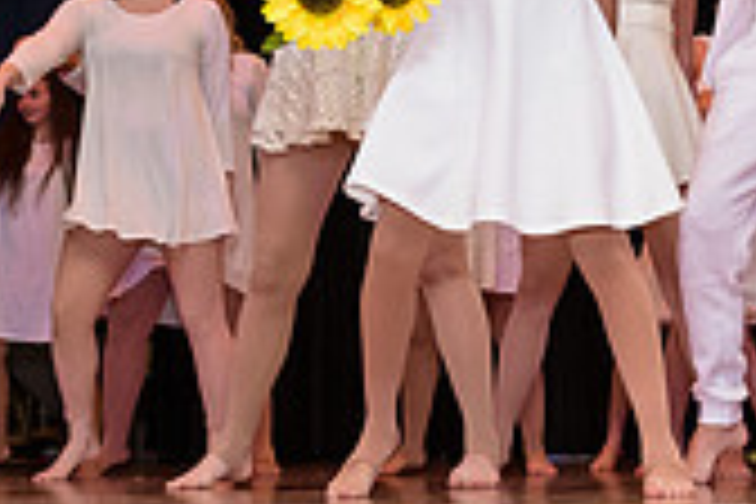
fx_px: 1743
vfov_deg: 16.5
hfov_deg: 24.3
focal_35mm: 83
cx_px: 531
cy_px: 236
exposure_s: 1/160
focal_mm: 24
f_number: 4
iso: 2000
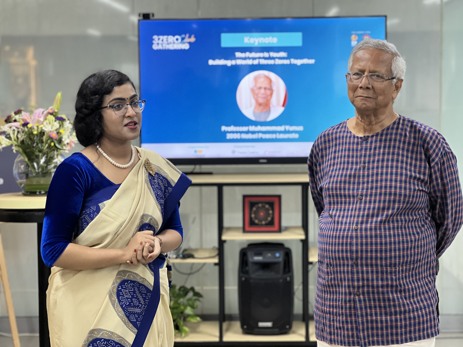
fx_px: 1030
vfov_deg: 19.1
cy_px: 174
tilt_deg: -3.8
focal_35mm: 77
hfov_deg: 25.3
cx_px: 232
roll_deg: +0.0
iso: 160
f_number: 2.8
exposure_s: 1/33
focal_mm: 9
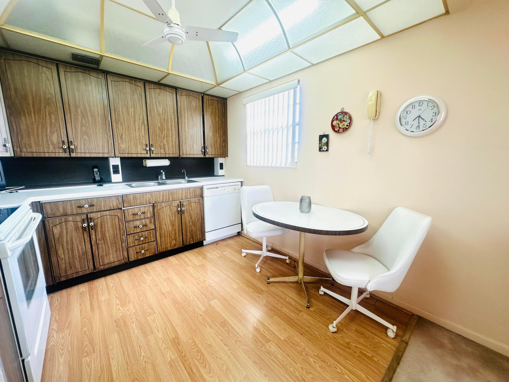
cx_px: 254
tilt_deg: -7.4
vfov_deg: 85.7
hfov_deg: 102.1
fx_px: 206
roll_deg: -0.3
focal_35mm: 14
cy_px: 191
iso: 125
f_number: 2.2
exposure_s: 1/120
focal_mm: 2.22
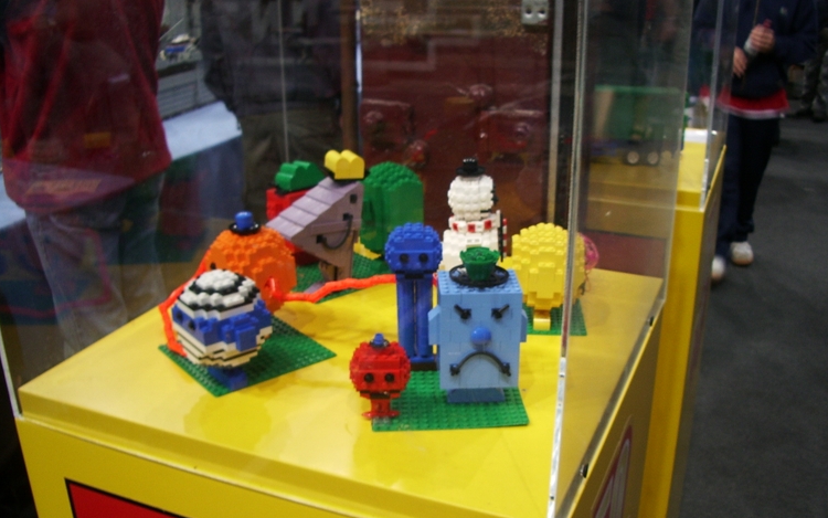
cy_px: 307
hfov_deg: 51.5
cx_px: 410
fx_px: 858
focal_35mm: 38
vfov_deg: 33.5
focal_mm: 5.8
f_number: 2.6
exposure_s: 1/6
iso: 100
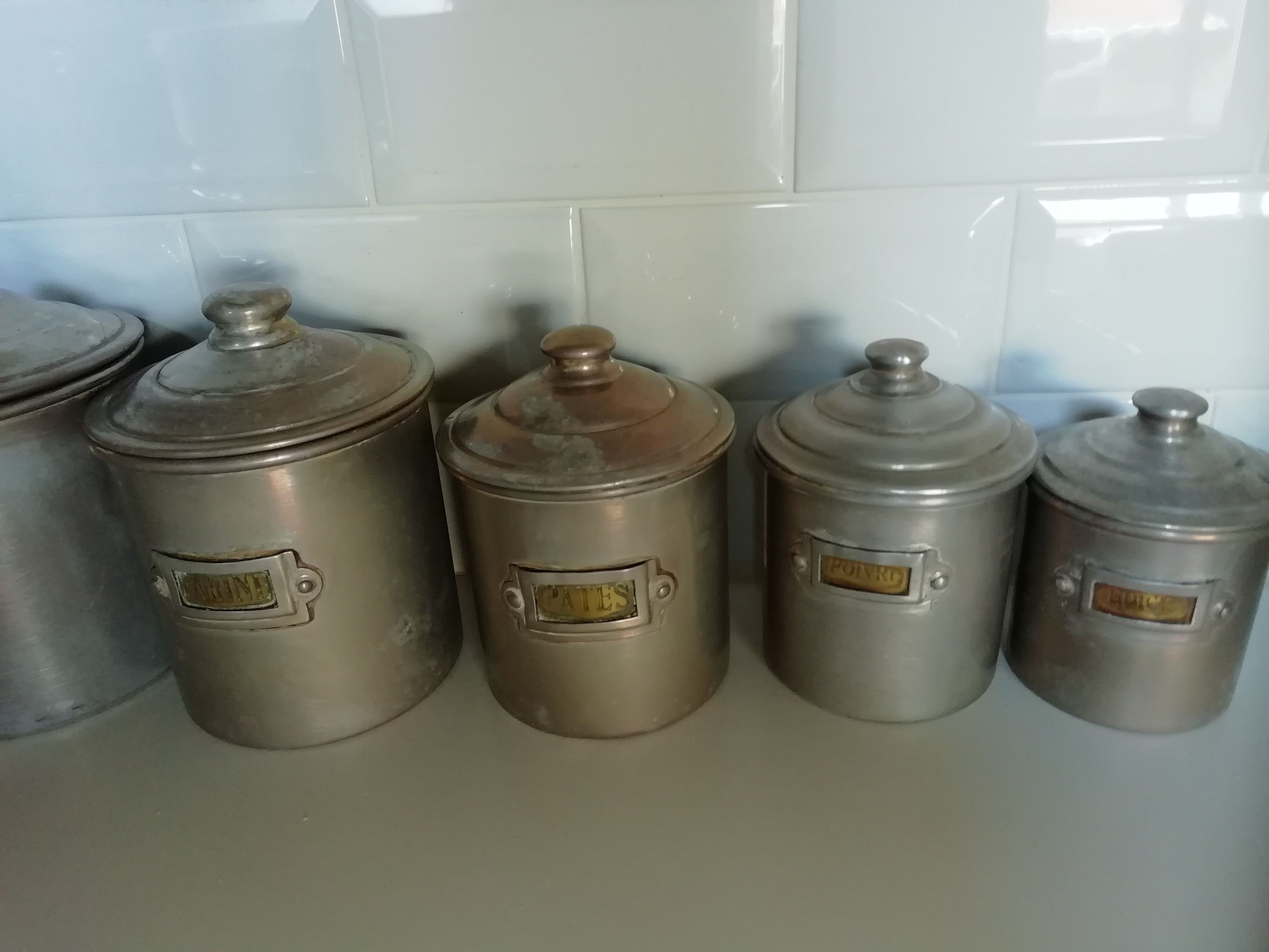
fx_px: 953
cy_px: 476
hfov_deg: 67.3
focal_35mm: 26
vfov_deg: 53.1
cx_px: 634
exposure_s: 1/33.3
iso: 160
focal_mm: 3.46
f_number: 2.2
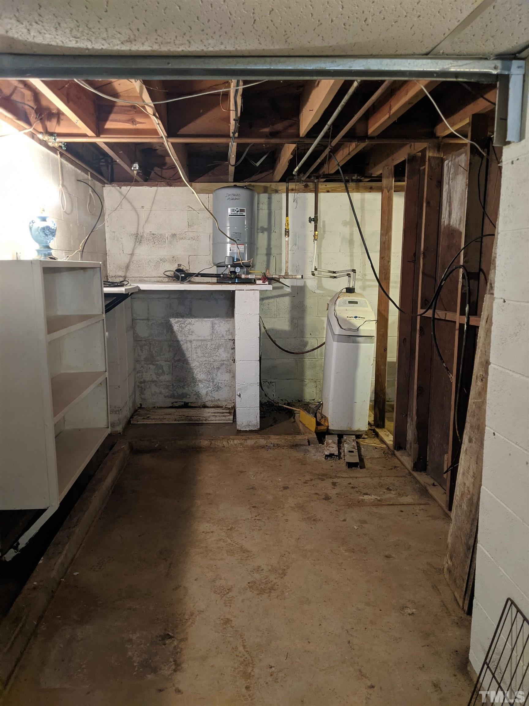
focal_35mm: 27
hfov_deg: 51.4
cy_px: 353
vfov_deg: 65.3
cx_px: 264
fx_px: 550
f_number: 1.8
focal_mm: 4.44
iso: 380
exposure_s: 1/40.1
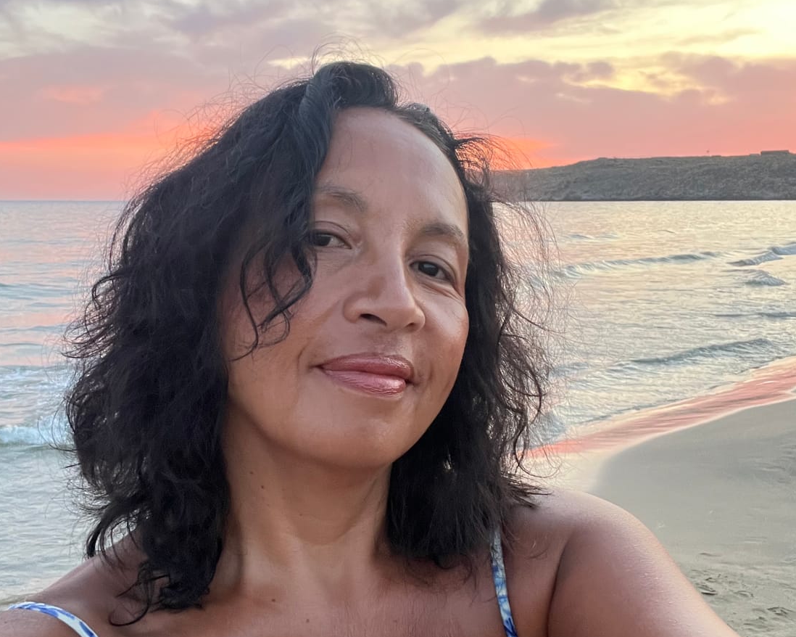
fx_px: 942
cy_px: 391
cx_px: 393
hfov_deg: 45.8
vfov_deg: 37.1
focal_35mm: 40
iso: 400
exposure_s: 1/40
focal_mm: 2.71
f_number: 2.2
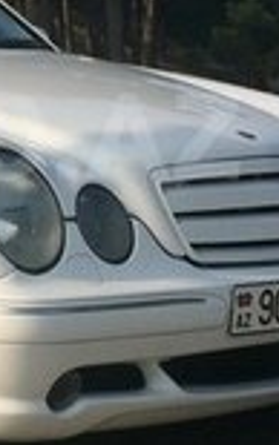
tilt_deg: -5.7
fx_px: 1592
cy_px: 136
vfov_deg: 15.9
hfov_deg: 9.9
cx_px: -55
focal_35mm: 131
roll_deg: +2.0
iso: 32
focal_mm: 4.15
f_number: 2.2
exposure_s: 1/2933
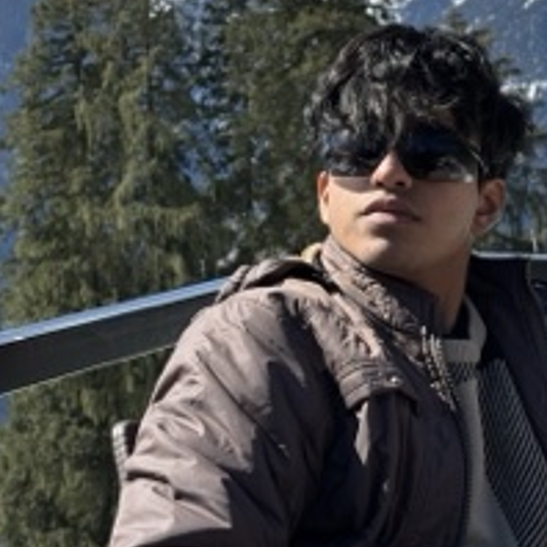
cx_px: 367
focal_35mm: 103
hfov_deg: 16.9
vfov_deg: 16.7
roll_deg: +1.4
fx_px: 1841
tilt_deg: +0.7
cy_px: 58
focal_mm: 6.76
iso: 64
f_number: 1.78
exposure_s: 1/4098
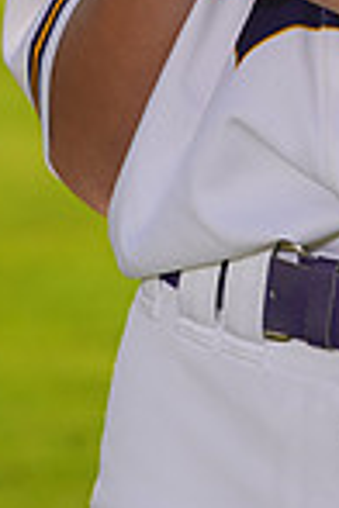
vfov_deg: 2.3
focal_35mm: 914
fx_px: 12909
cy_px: -404
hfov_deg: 1.5
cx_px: 479
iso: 100
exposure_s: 1/250
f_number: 9
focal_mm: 232
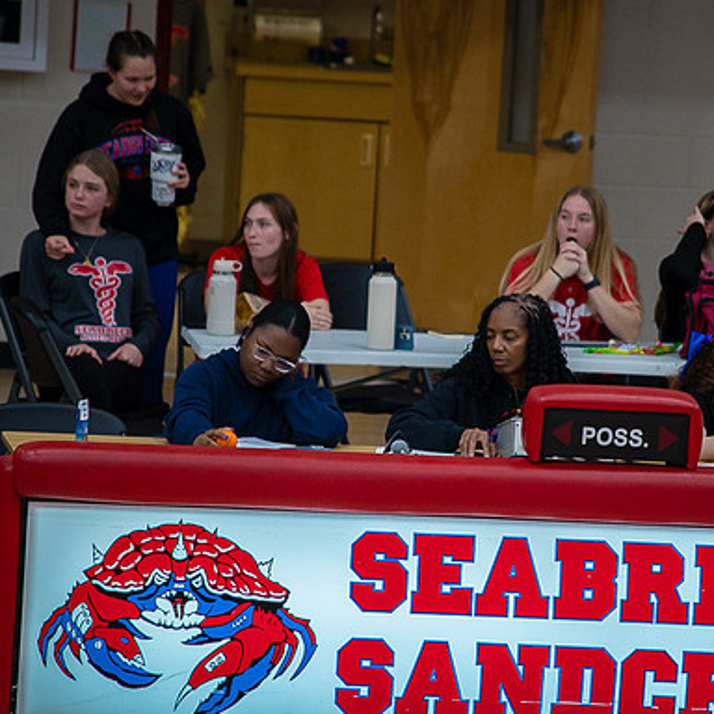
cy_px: 357
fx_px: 8984
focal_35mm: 385
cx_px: 433
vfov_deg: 4.6
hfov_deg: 4.6
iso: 1250
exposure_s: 1/320
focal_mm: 300
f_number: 5.6
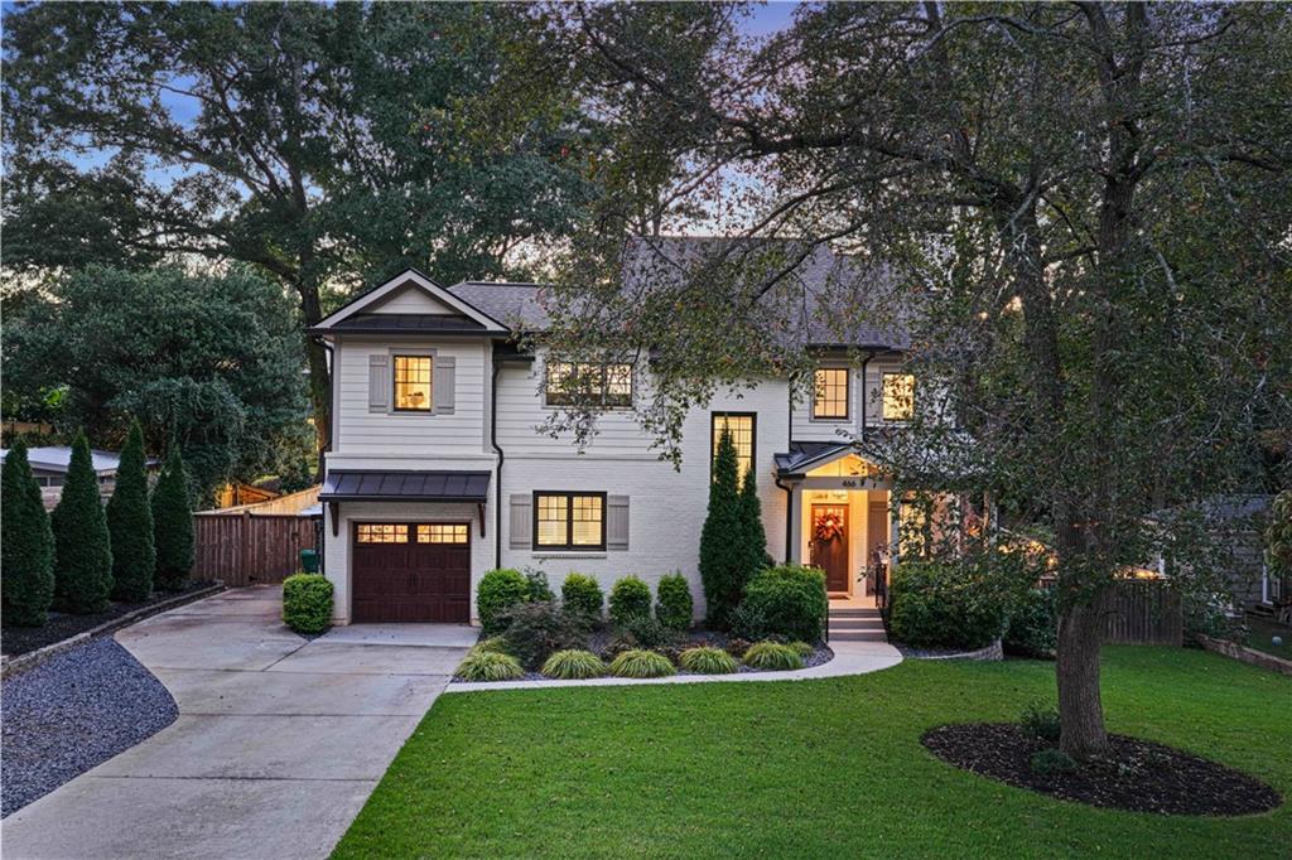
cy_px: 430
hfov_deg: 65.5
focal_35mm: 28
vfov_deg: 46.4
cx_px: 646
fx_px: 1005
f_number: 2
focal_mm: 14.45
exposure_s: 1/13
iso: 1000
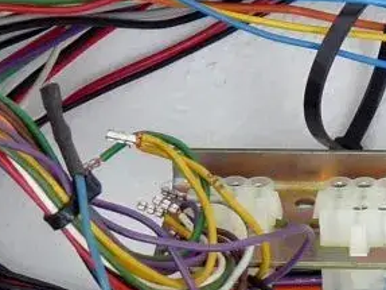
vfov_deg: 5.5
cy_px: 235
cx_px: 668
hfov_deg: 7.1
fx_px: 3021
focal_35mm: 271
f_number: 3.2
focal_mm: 9.8
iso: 100
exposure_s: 1/100
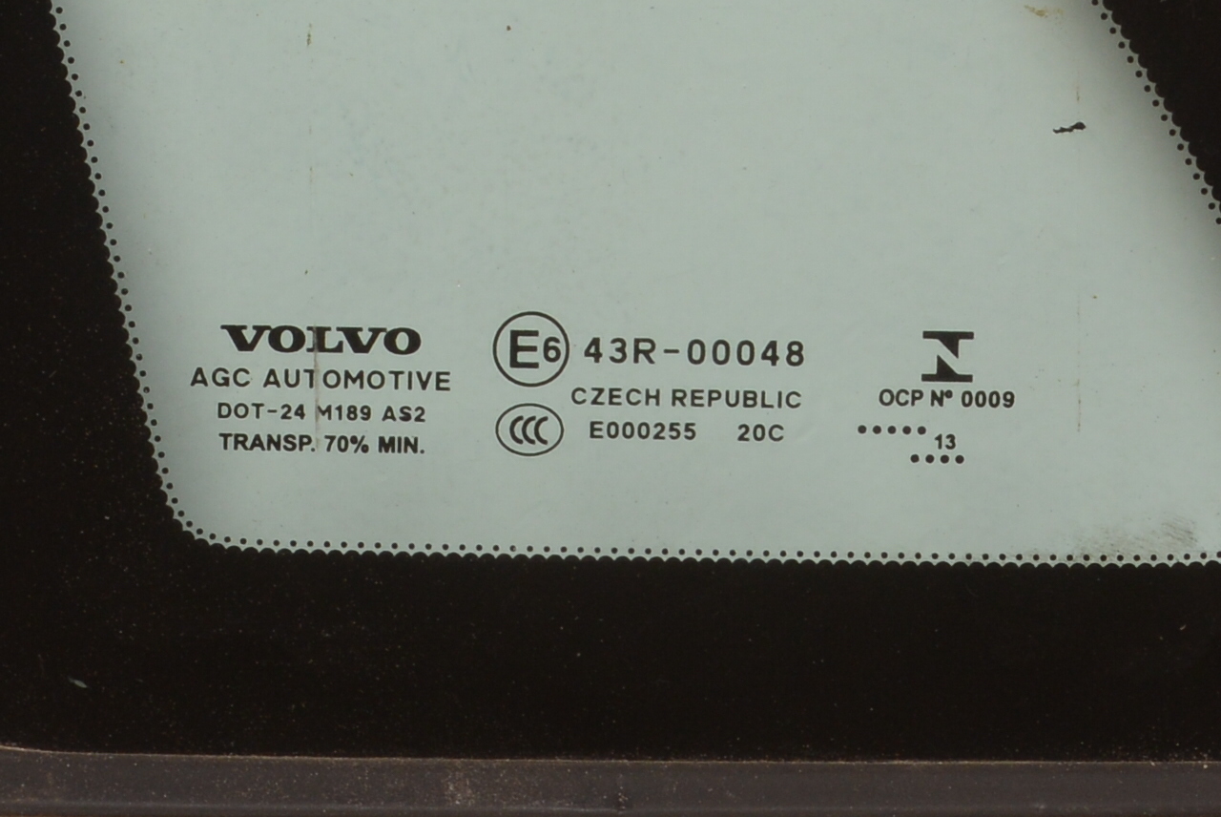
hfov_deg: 50.7
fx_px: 1290
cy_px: 408
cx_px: 610
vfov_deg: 35.1
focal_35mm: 38
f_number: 11
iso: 250
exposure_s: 1/60
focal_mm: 38
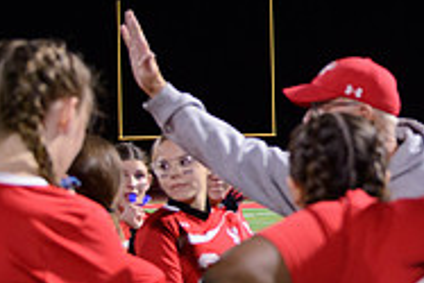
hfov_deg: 19.4
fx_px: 1167
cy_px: 178
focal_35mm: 99
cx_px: 503
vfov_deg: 13.8
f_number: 2.8
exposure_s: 1/320
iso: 3200
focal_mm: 32
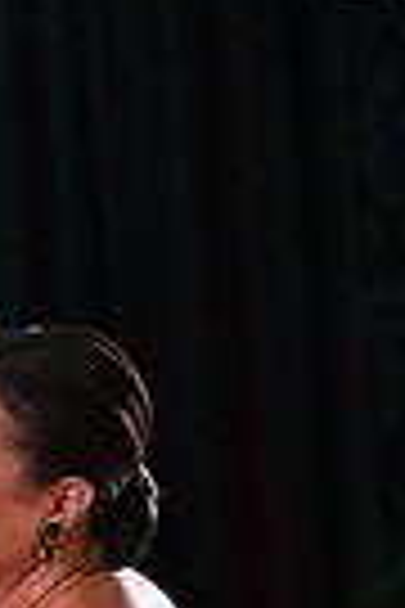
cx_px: -376
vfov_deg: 3.1
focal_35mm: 659
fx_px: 11120
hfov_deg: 2.1
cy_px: 1211
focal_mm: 153
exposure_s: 1/400
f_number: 5
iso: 6400
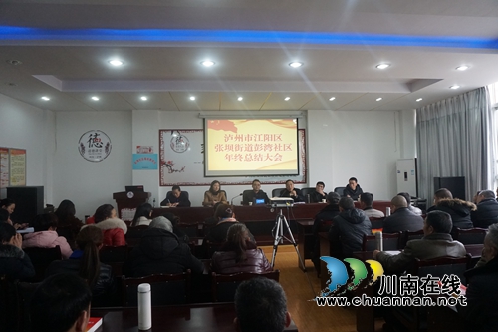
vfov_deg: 53.1
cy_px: 166
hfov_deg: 73.8
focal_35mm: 24
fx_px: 332
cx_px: 249
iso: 1600
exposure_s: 1/160
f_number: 3.5
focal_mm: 16
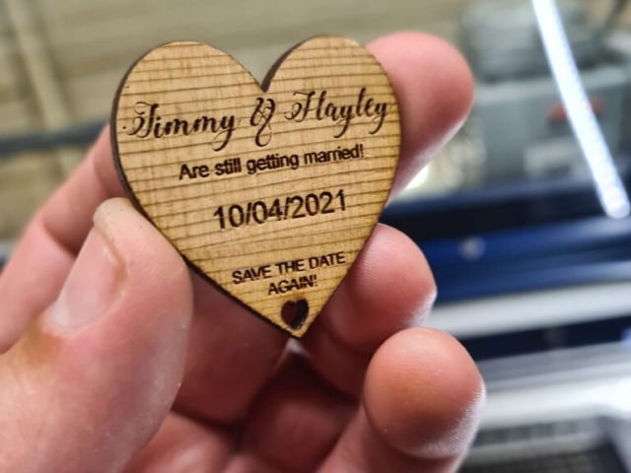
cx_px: 316
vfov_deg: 53.1
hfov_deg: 67.3
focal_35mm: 26
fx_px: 474
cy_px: 236
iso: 160
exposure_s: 1/50
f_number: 1.8
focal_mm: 5.4
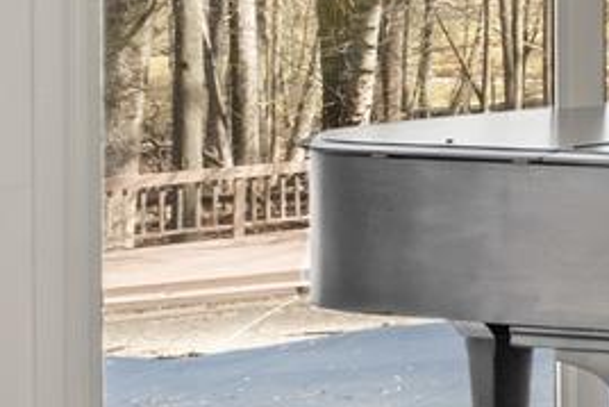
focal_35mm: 107
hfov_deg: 9.3
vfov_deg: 12.6
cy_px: -38
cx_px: 2179
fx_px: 1811
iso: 320
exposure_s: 1/20
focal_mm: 14
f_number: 9
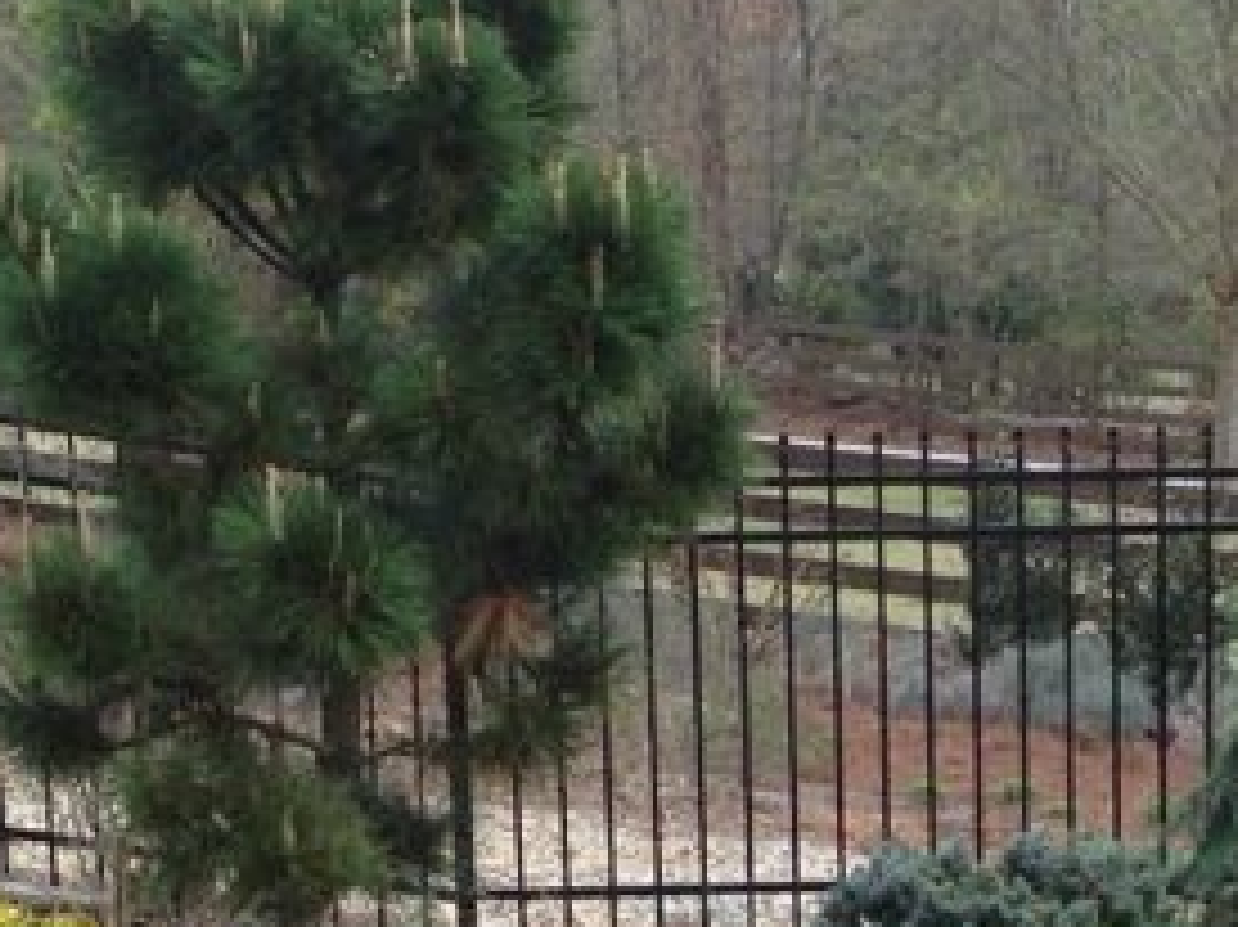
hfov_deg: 14.9
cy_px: 1555
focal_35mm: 132
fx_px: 4719
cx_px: 986
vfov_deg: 10.7
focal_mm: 4.12
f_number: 2.4
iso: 50
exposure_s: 1/275
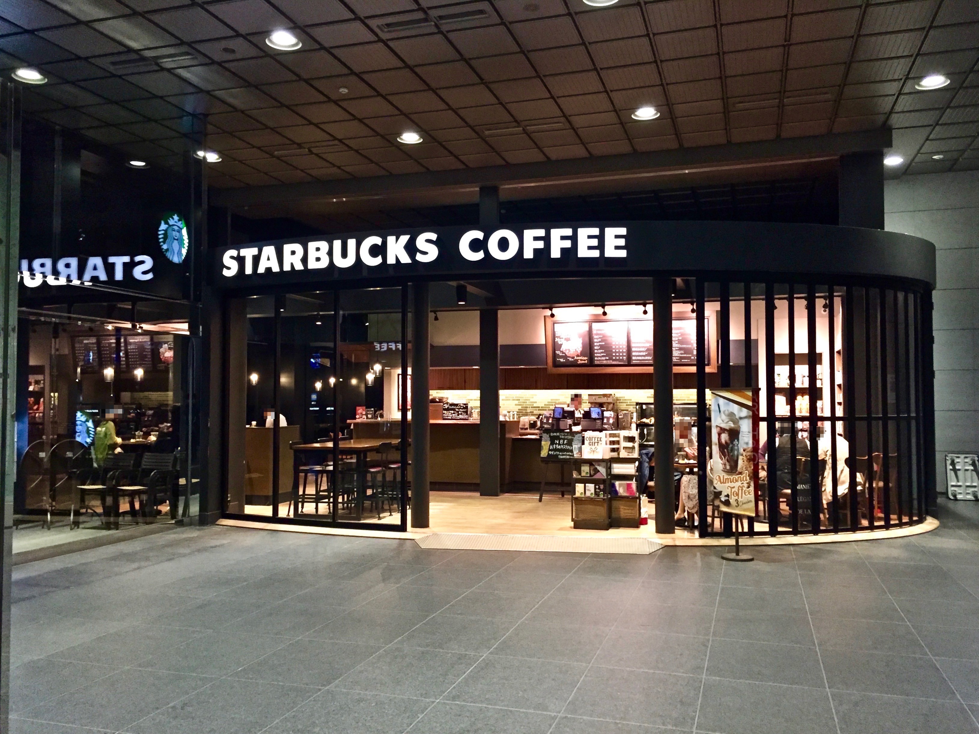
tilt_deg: +2.0
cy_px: 367
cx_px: 490
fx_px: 820
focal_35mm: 29
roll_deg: -0.4
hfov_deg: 61.7
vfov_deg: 48.2
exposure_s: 1/30
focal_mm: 4.15
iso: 250
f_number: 2.2
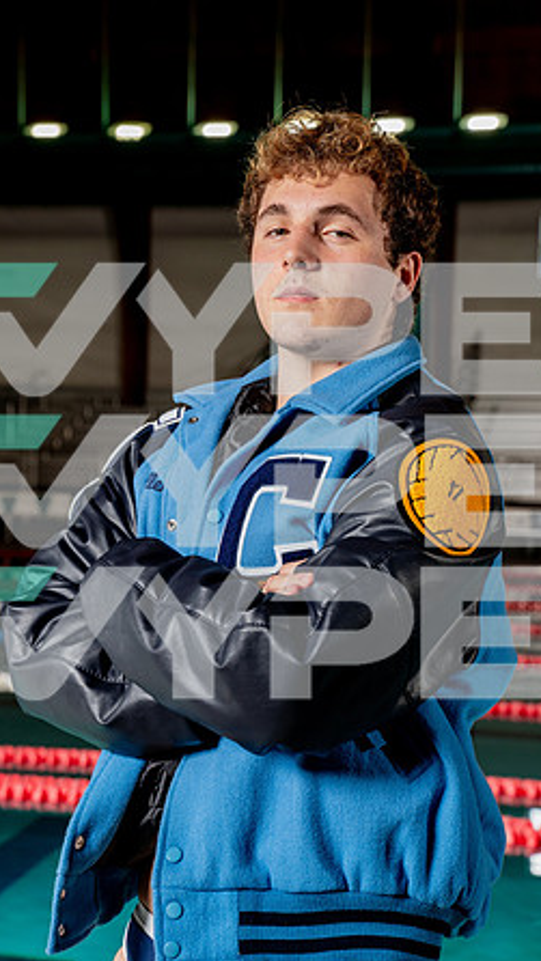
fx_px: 1886
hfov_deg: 16.3
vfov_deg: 28.6
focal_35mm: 74
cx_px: 250
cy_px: 483
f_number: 6.3
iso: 400
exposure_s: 1/250
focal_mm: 70
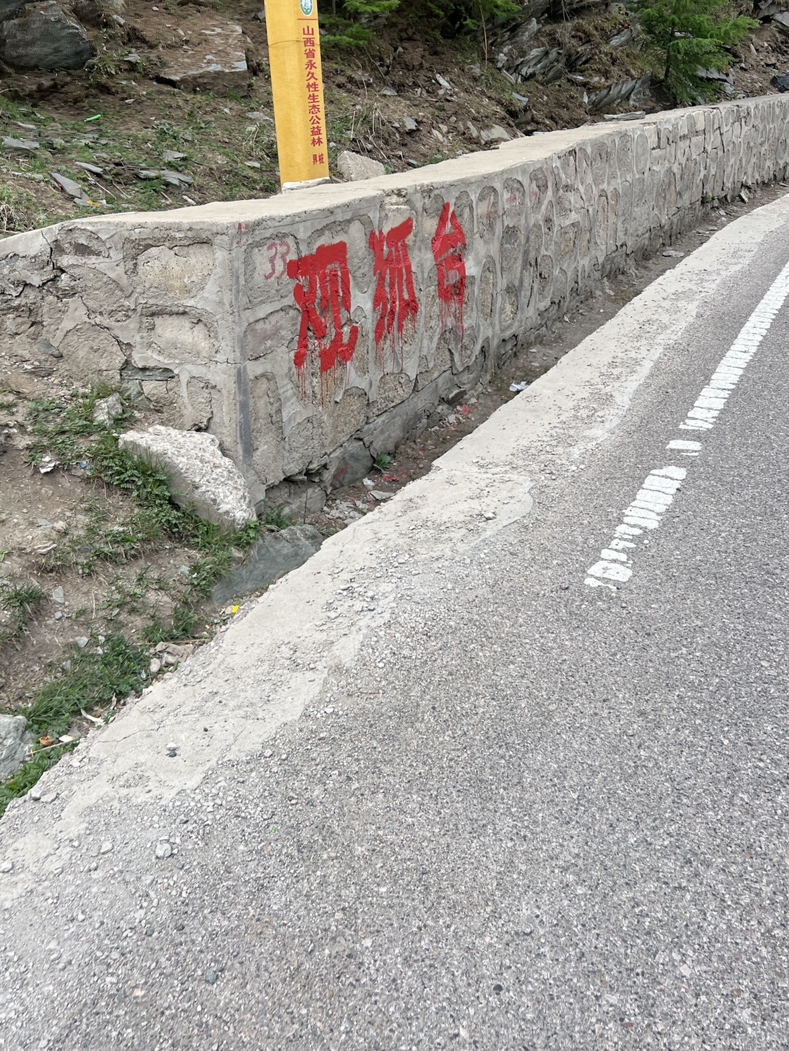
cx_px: 393
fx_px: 1003
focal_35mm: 33
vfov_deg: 55.2
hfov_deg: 42.9
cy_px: 457
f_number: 1.5
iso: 50
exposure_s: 1/1972
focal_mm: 5.7
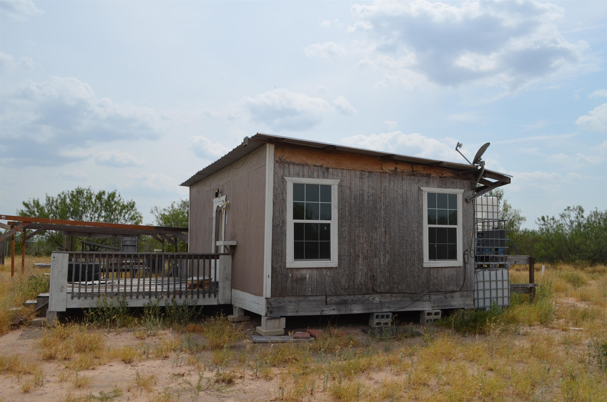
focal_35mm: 30
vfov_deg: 43.4
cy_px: 201
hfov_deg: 62.0
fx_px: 505
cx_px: 304
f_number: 9
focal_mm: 20
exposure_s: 1/320
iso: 100
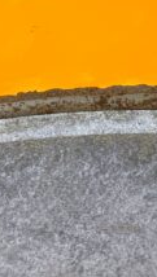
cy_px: -72
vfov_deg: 13.7
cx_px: 97
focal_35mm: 151
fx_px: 1113
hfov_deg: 8.1
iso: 16
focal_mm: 3
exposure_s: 1/327
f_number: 1.8
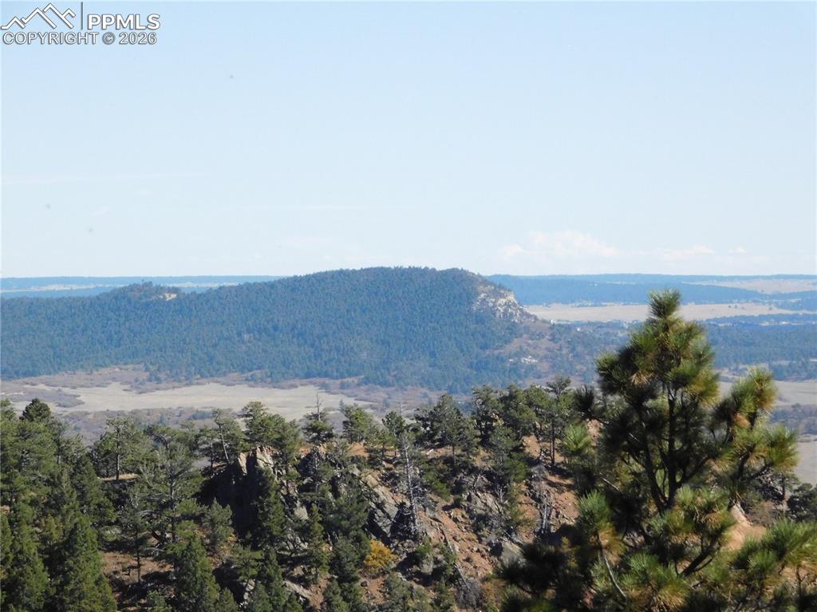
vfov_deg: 7.3
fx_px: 4765
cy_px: 306
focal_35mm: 202
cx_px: 408
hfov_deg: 9.8
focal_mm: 35.9
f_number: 10.8
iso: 800
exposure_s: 1/640
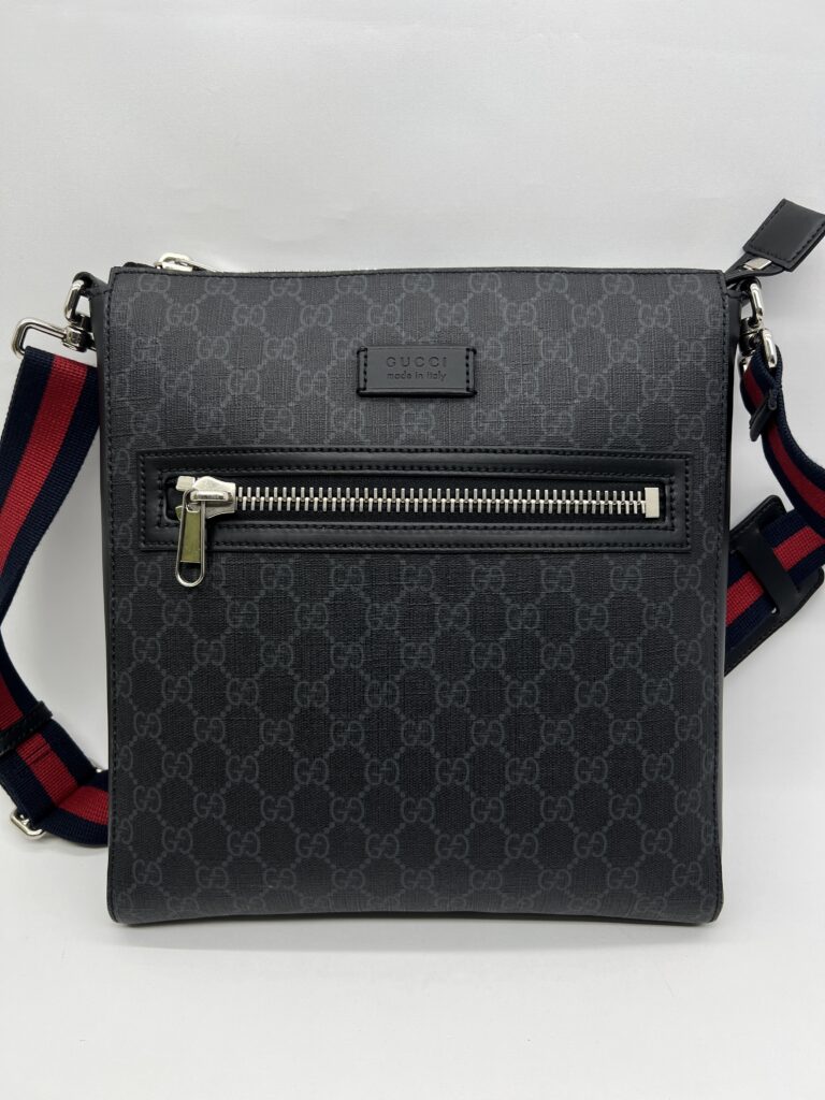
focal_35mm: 26
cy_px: 550
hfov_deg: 53.1
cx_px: 412
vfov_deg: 67.3
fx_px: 826
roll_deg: -0.4
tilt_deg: -22.7
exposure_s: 1/148
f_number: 1.5
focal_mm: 5.7
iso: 32
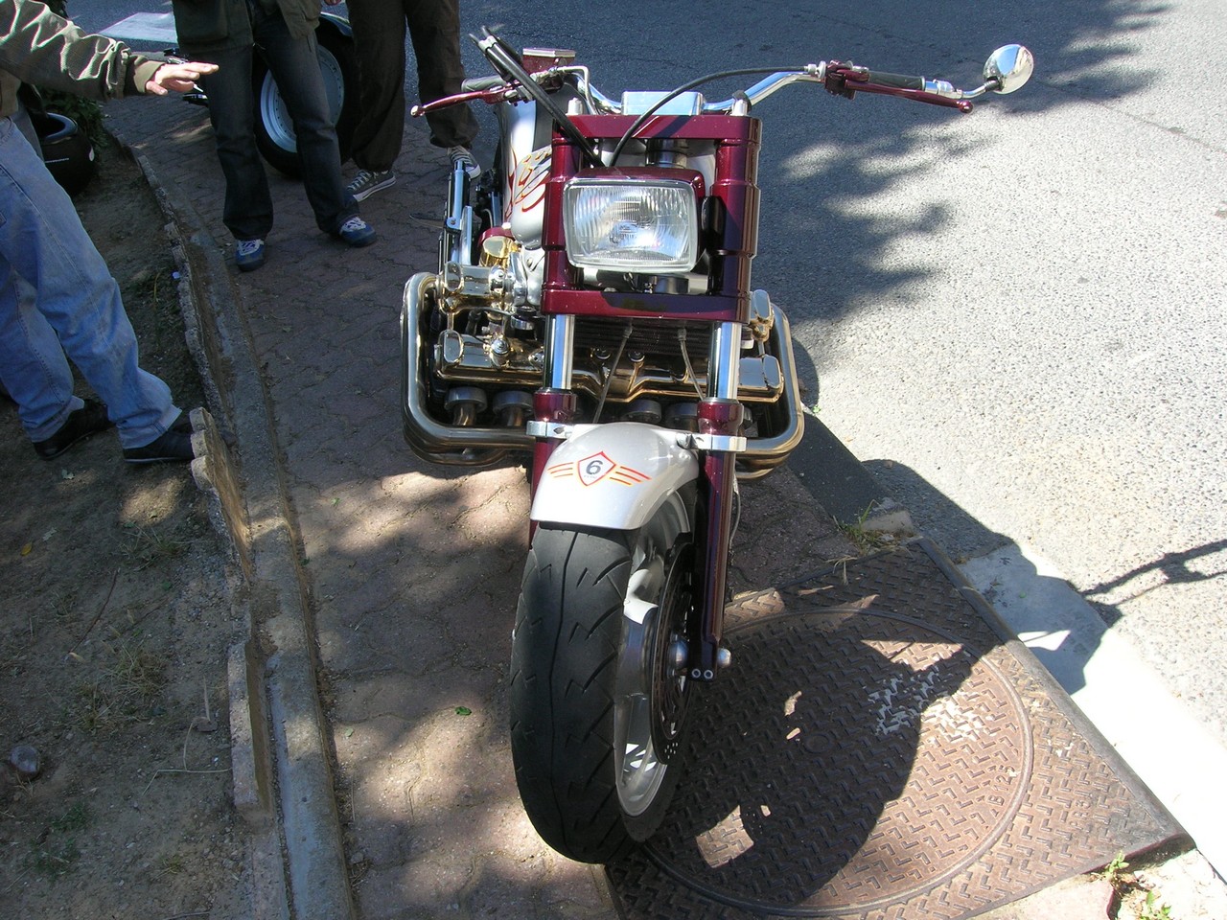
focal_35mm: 34
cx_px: 614
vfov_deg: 41.8
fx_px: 1205
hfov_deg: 54.0
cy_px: 460
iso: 50
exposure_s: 1/131
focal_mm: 5.7
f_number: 4.9
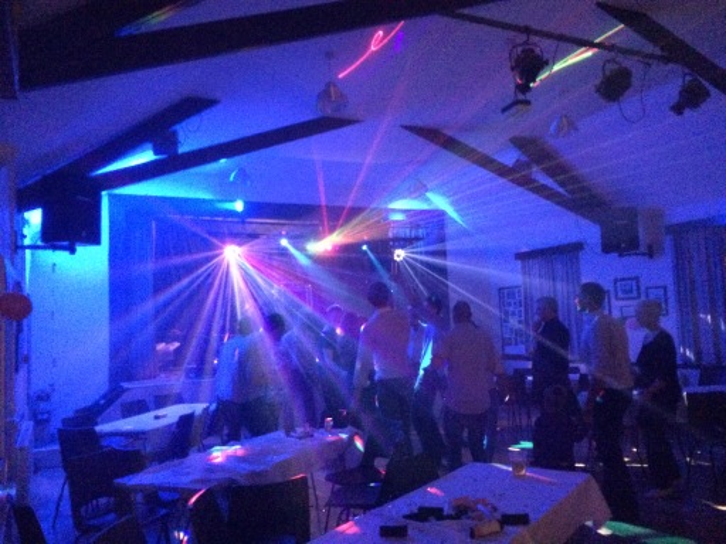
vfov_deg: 48.2
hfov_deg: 61.7
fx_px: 608
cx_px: 363
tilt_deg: +3.8
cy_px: 272
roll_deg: +2.8
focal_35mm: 29
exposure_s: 1/15
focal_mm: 4.15
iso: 2000
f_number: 2.2
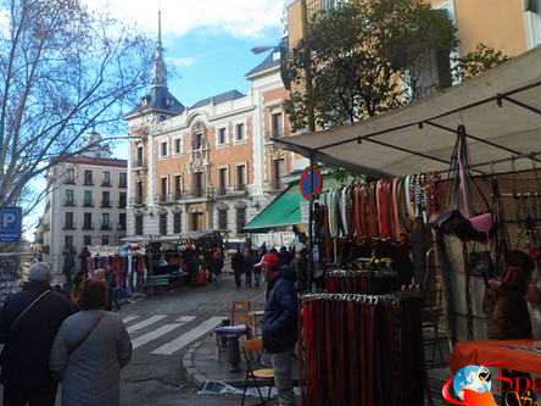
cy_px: 157
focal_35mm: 34
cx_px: 228
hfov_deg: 53.7
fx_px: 531
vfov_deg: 41.5
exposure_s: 1/350
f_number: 3.3
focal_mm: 4.9
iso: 80
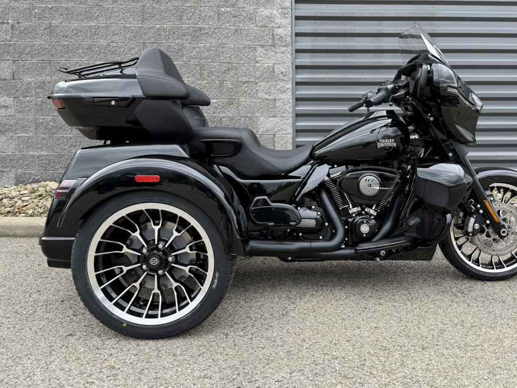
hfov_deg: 59.5
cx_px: 310
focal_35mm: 30
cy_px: 156
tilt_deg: -3.1
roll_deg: +0.2
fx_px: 448
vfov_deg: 46.5
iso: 80
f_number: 1.78
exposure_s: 1/967
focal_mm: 6.76
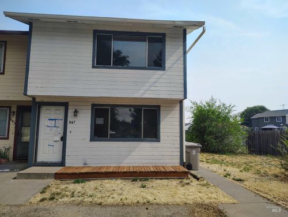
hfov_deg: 71.5
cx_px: 144
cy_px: 108
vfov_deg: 56.9
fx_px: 200
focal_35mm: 24
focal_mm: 5.56
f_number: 1.8
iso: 100
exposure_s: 1/987
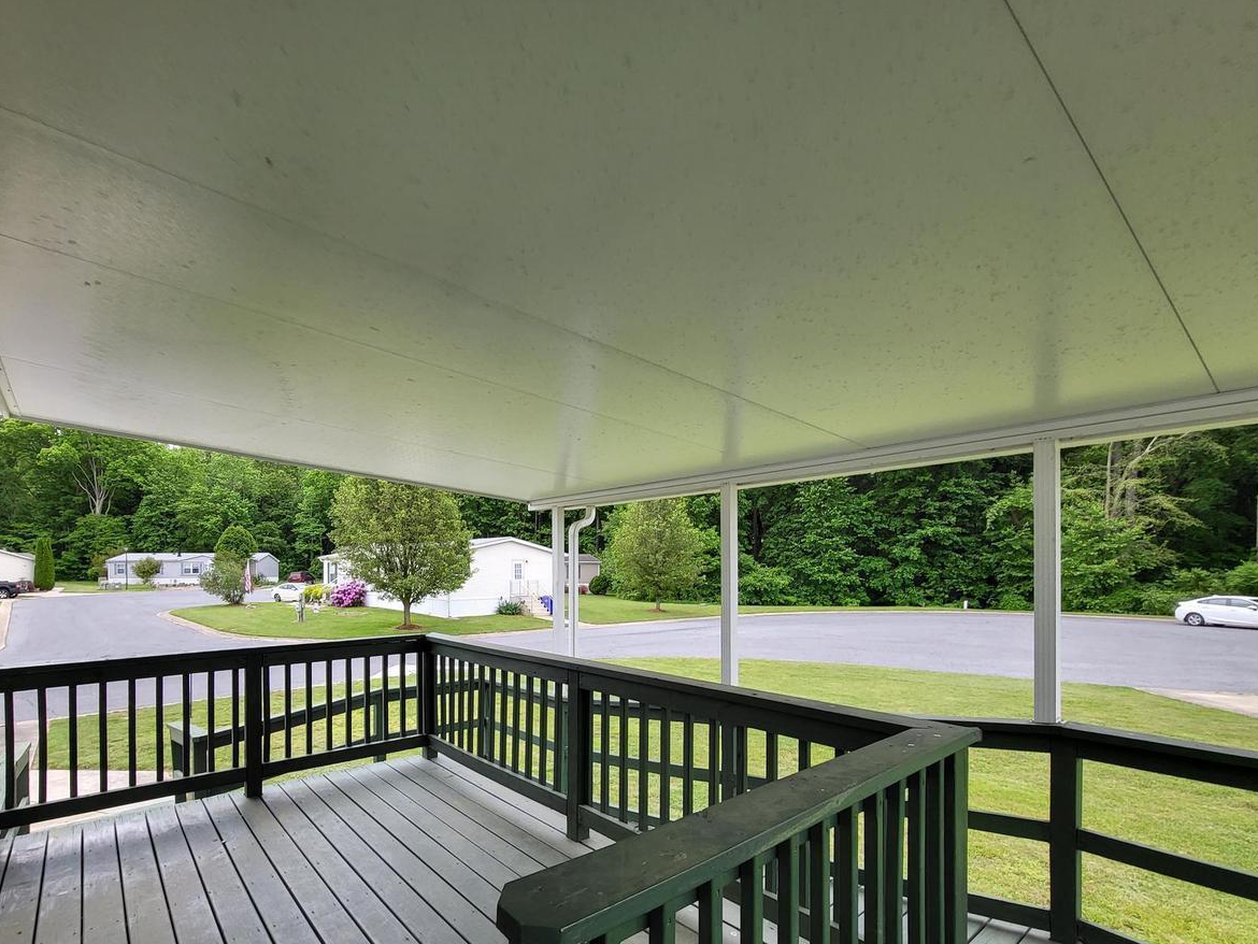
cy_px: 561
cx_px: 556
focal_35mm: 16
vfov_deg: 77.3
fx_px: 582
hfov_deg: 94.1
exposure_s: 1/60
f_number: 2.2
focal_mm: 1.74
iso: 64
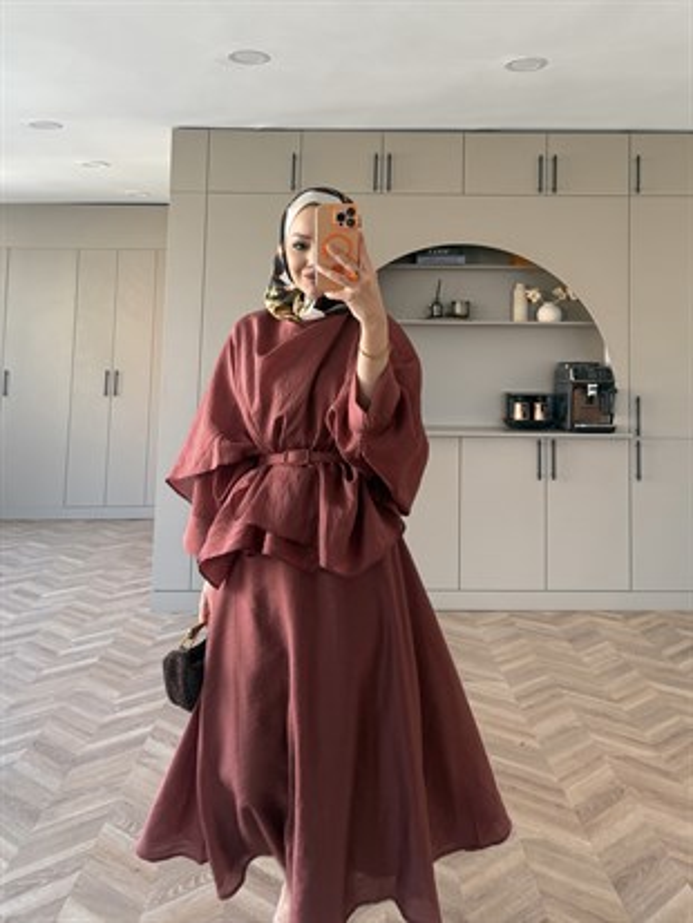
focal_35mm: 24
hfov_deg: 56.8
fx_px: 640
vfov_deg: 71.6
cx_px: 346
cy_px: 462
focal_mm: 6.76
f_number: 1.78
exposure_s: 1/121
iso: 100
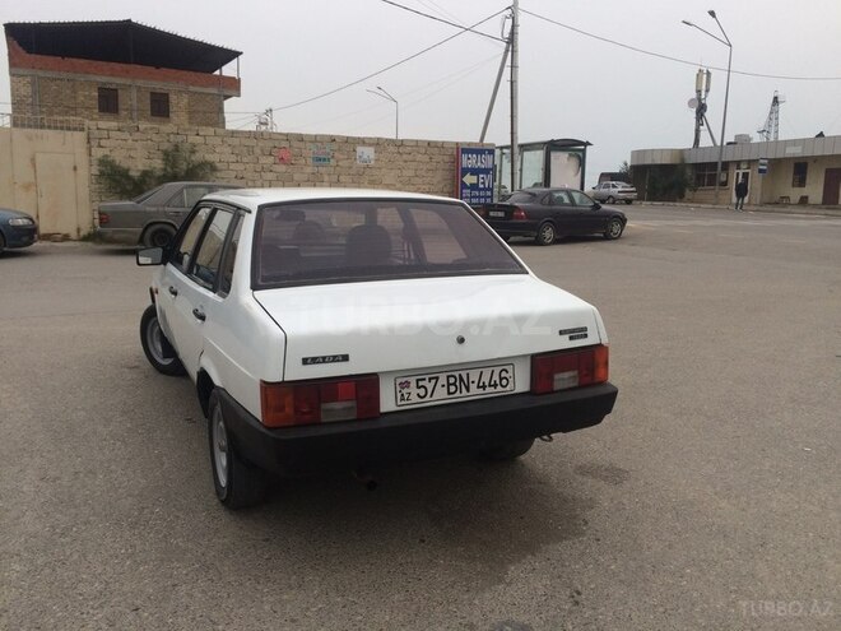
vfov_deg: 48.2
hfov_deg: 61.7
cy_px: 316
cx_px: 420
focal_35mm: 29
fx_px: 705
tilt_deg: -8.1
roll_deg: -1.5
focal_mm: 4.15
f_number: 2.2
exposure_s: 1/134
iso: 32
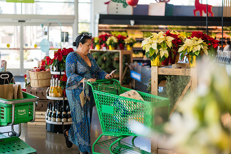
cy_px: 62
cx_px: 115
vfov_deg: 22.8
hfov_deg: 33.6
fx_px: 382
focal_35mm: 60
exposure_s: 1/1000
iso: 320
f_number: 1.2
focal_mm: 50
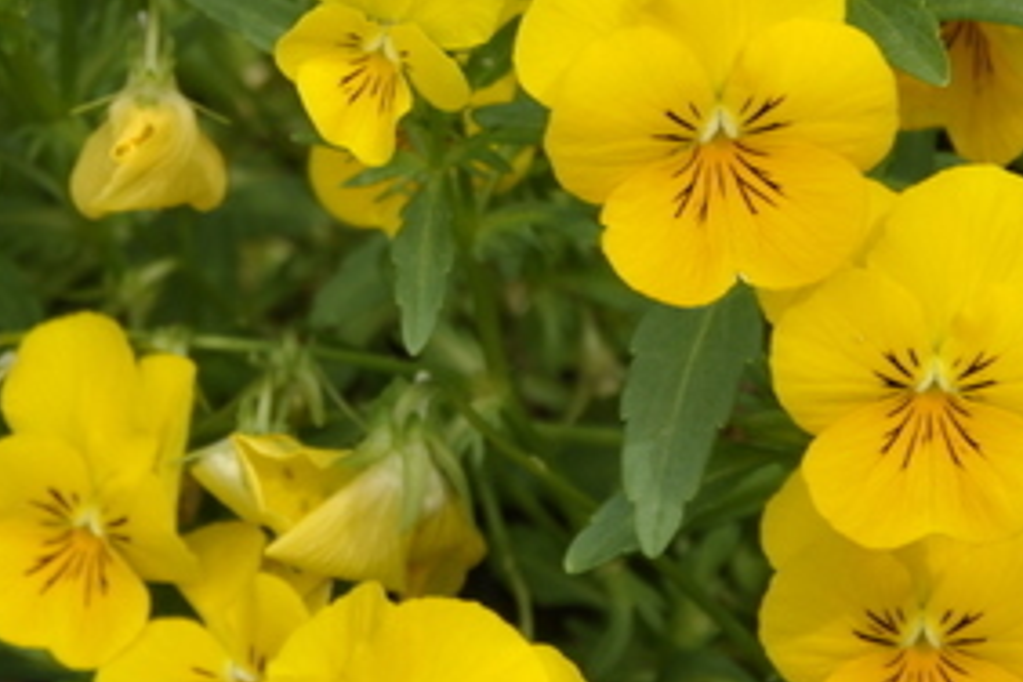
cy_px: 0
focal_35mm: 446
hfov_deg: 4.6
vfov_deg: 3.1
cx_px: 265
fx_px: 12685
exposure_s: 1/320
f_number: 9
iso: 200
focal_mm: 105
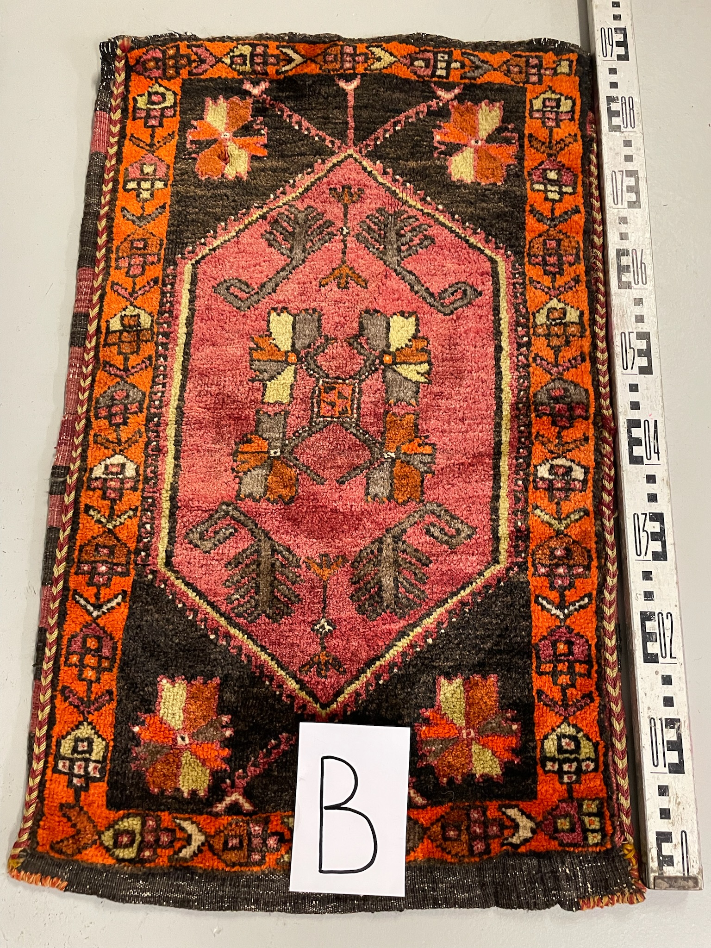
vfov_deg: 67.3
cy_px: 474
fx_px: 712
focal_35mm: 26
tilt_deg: -76.0
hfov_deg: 53.1
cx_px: 356
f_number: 1.6
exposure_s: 1/50
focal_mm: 4.2
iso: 500
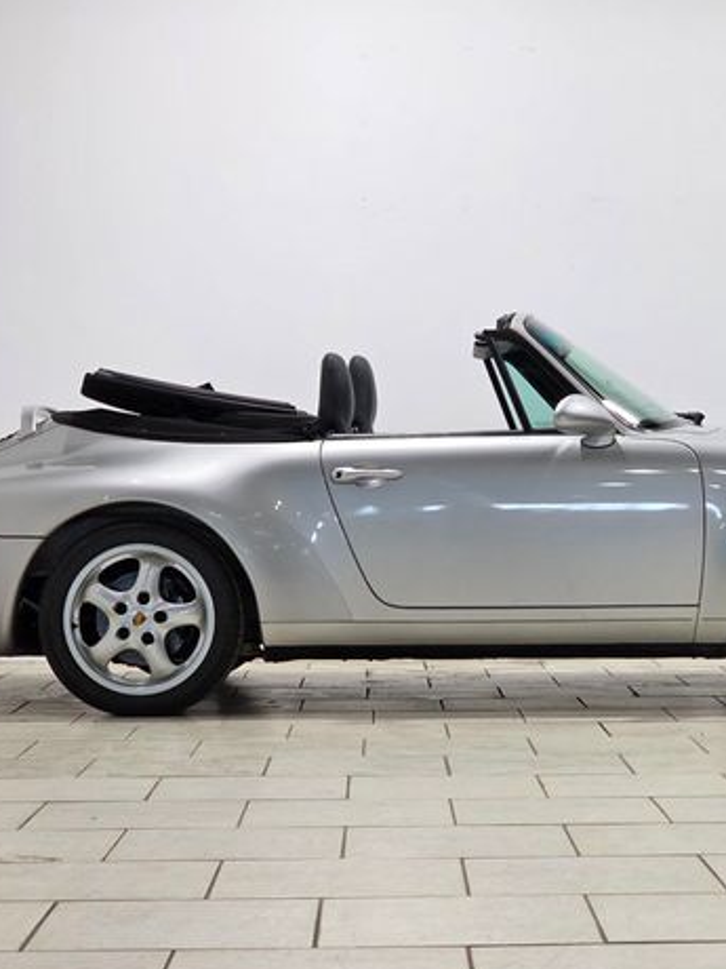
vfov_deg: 20.4
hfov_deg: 15.4
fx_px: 2685
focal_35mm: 96
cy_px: 495
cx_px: 473
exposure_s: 1/120
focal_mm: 7.9
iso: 160
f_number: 2.4
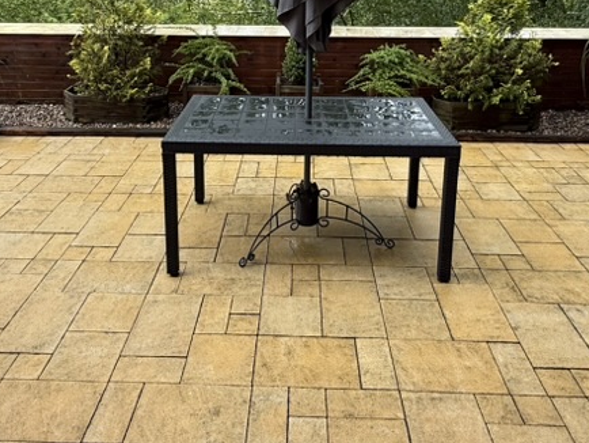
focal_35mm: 33
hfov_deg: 55.3
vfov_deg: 41.4
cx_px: 282
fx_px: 562
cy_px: 96
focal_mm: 2.22
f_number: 2.2
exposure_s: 1/270
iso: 50
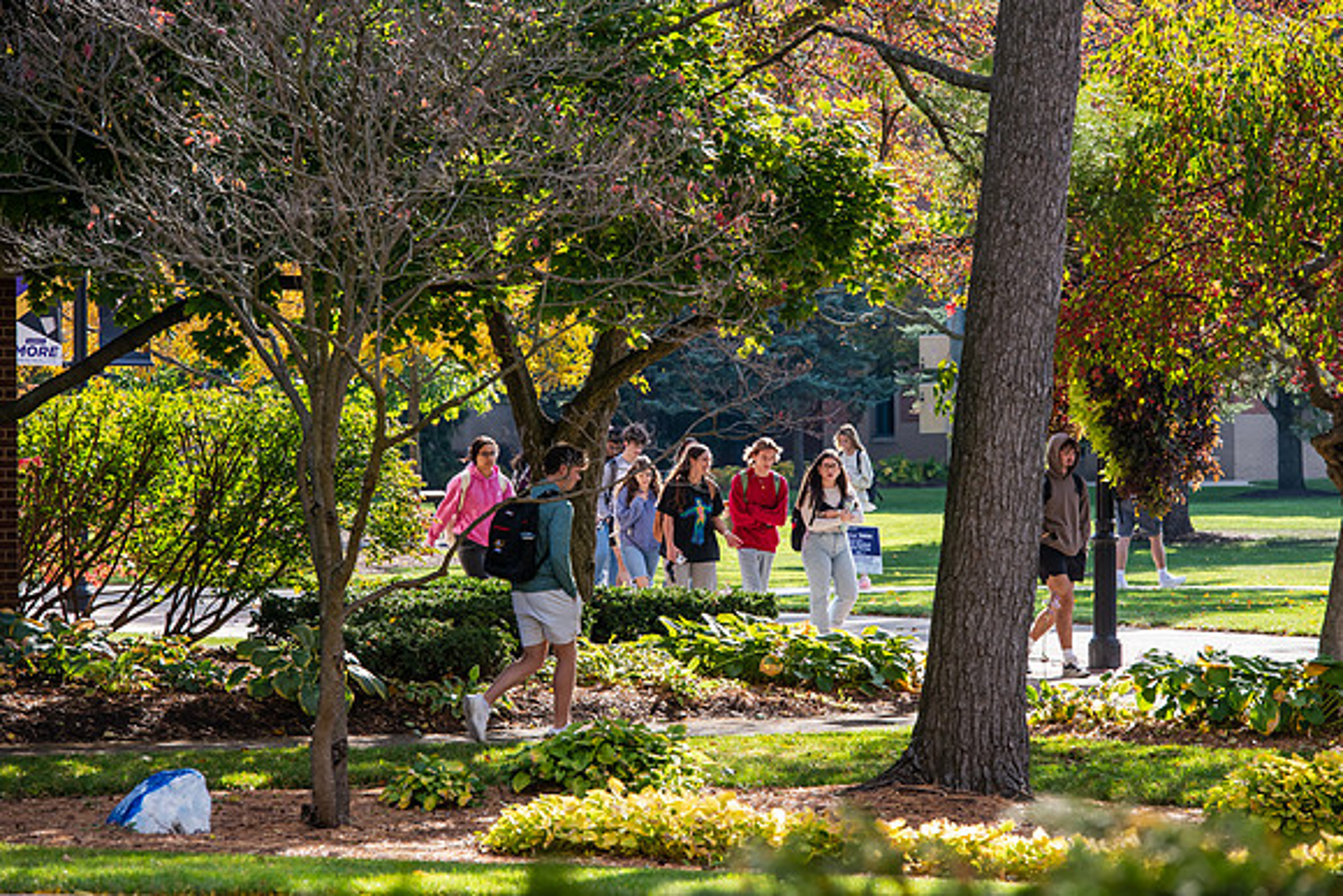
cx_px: 672
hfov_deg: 11.7
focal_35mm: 175
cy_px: 448
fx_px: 6530
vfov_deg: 7.9
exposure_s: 1/250
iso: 400
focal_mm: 175
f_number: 7.1
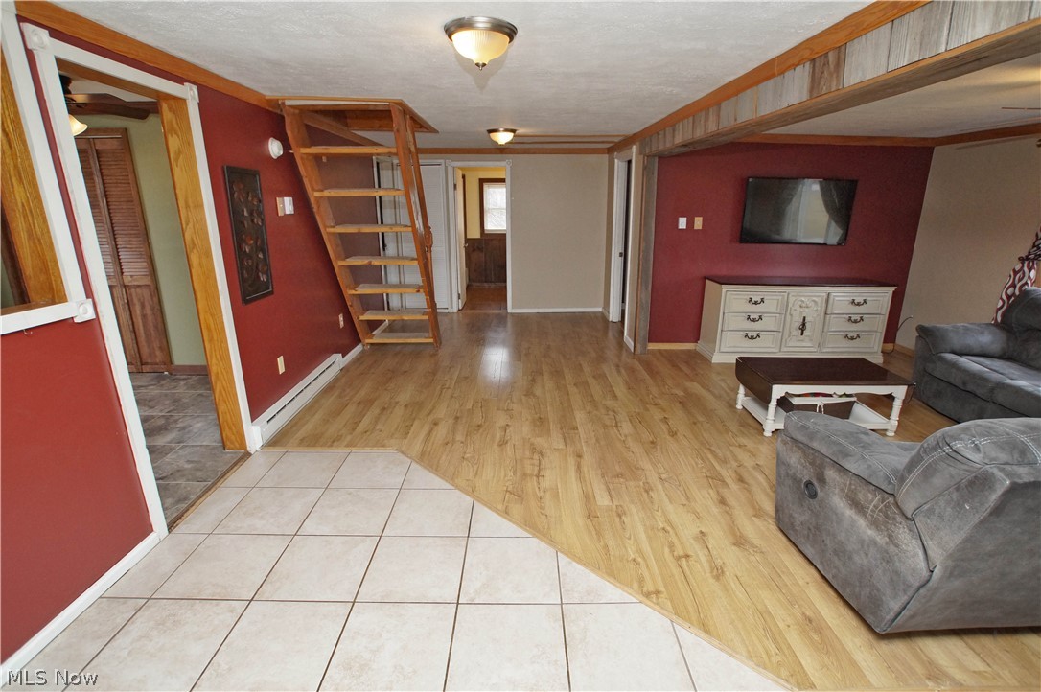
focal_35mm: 16
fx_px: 477
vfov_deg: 72.0
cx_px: 520
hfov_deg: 95.0
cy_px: 346
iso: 800
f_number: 4.5
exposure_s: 1/160
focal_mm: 11
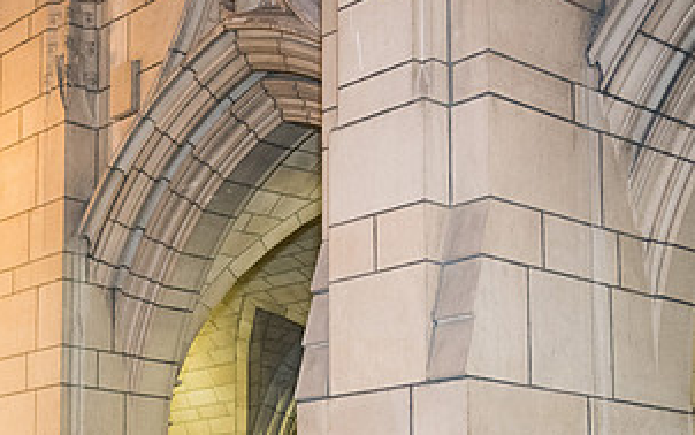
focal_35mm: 76
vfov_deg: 16.8
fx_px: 1440
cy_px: 431
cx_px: 109
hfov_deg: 26.5
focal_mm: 36
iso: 4000
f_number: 2.8
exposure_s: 1/100
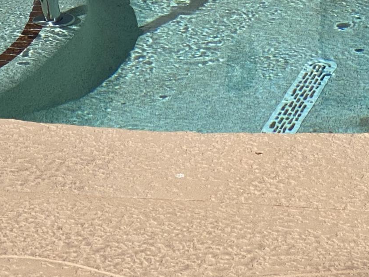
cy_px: -168
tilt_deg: -11.1
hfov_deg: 10.6
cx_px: 251
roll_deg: +0.0
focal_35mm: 187
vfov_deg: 7.8
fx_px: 1994
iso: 20
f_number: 2
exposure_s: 1/2660
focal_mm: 6
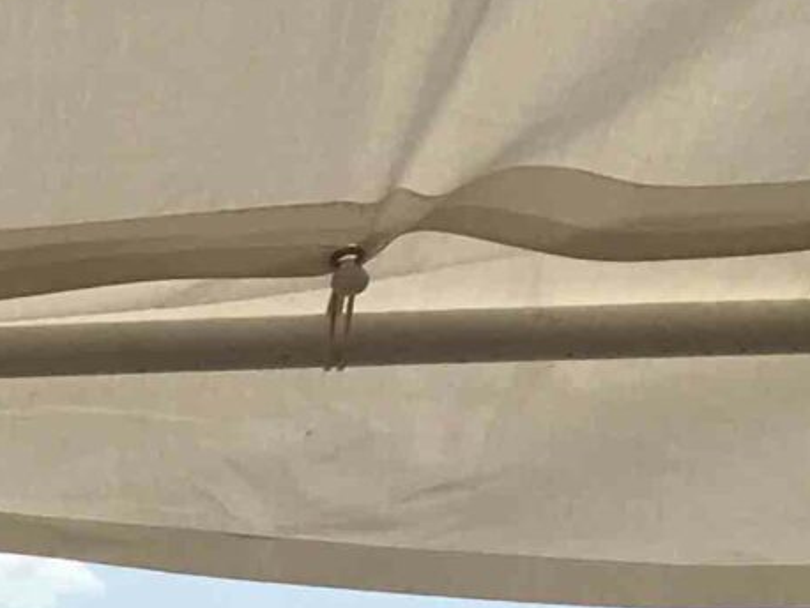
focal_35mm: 162
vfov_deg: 8.8
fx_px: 3793
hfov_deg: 10.6
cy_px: 1052
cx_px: -1081
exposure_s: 1/3205
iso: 25
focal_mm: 4.15
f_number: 2.2
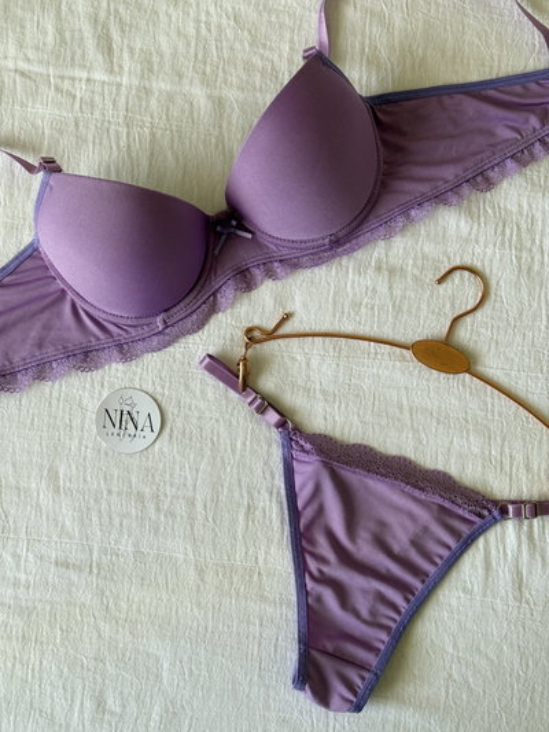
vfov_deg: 39.6
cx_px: 274
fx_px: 1015
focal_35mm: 48
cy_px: 366
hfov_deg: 30.3
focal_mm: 6.76
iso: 100
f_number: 1.78
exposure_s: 1/60
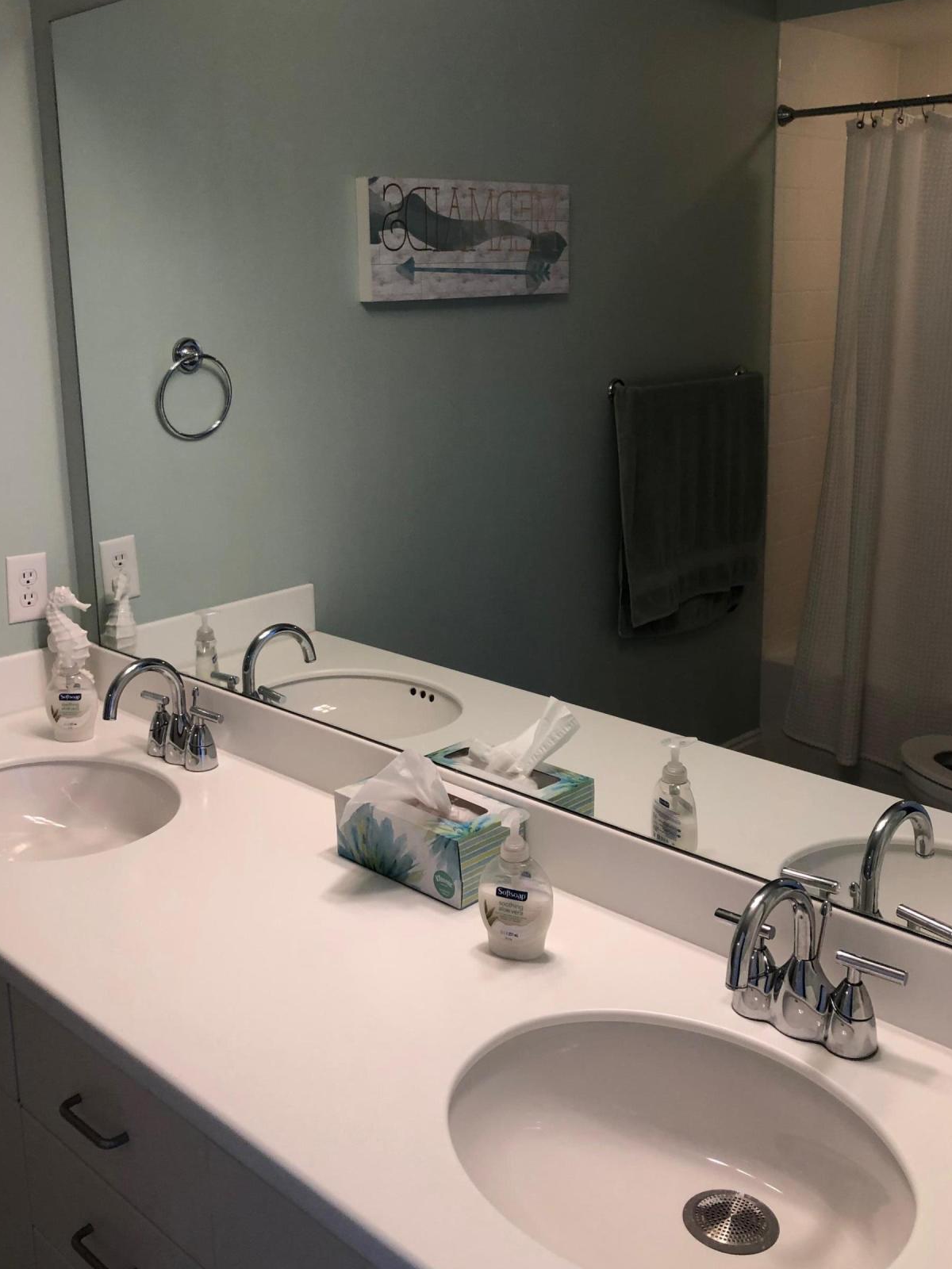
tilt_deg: -11.4
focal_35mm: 35
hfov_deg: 40.6
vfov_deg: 52.5
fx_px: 1283
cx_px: 426
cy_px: 565
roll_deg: +0.9
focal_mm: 3.99
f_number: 1.8
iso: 40
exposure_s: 1/24
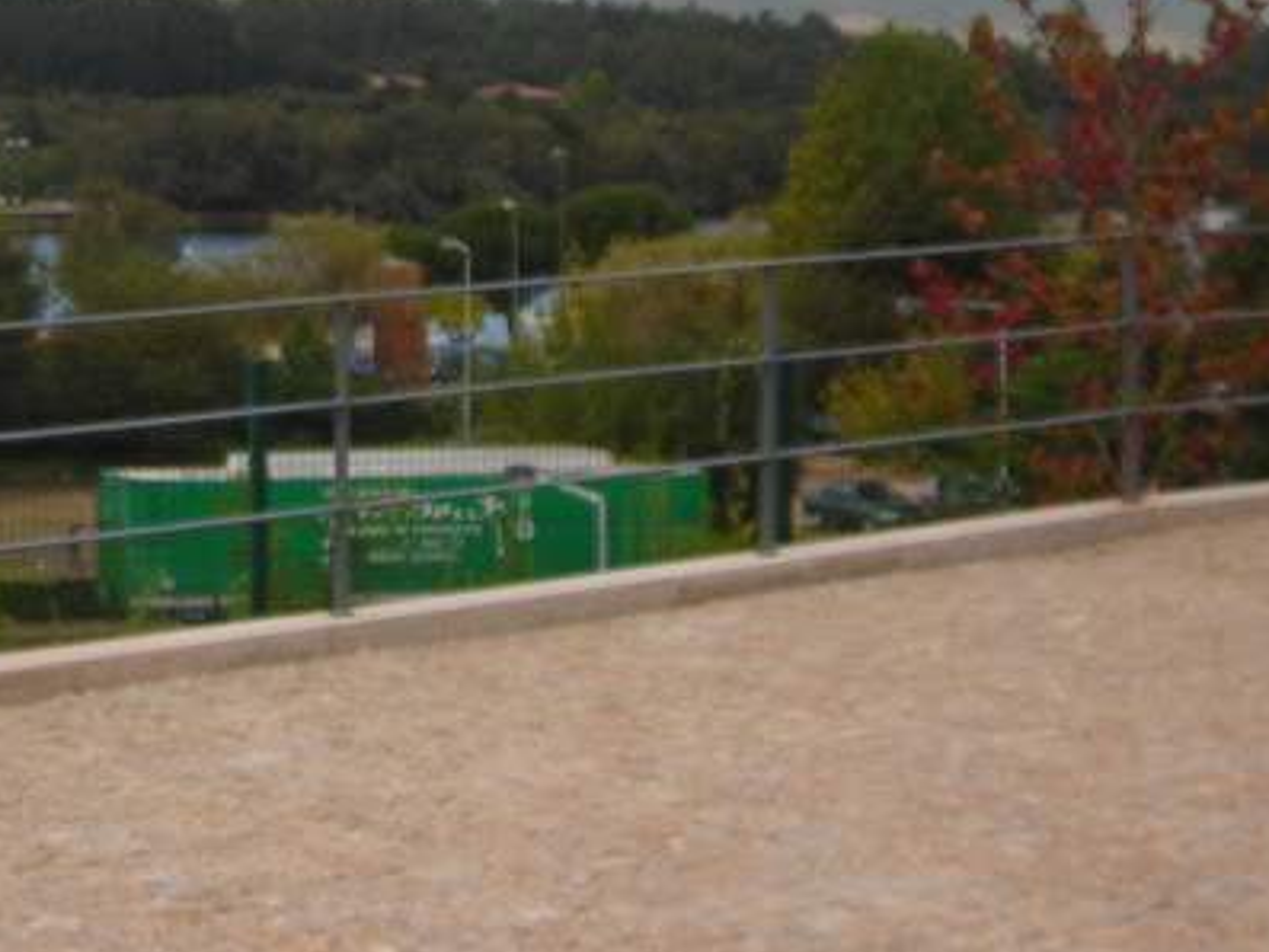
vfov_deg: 14.7
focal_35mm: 98
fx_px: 3594
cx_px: 176
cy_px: -147
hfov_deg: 19.7
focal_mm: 6.3
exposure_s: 1/160
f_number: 6.4
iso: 50
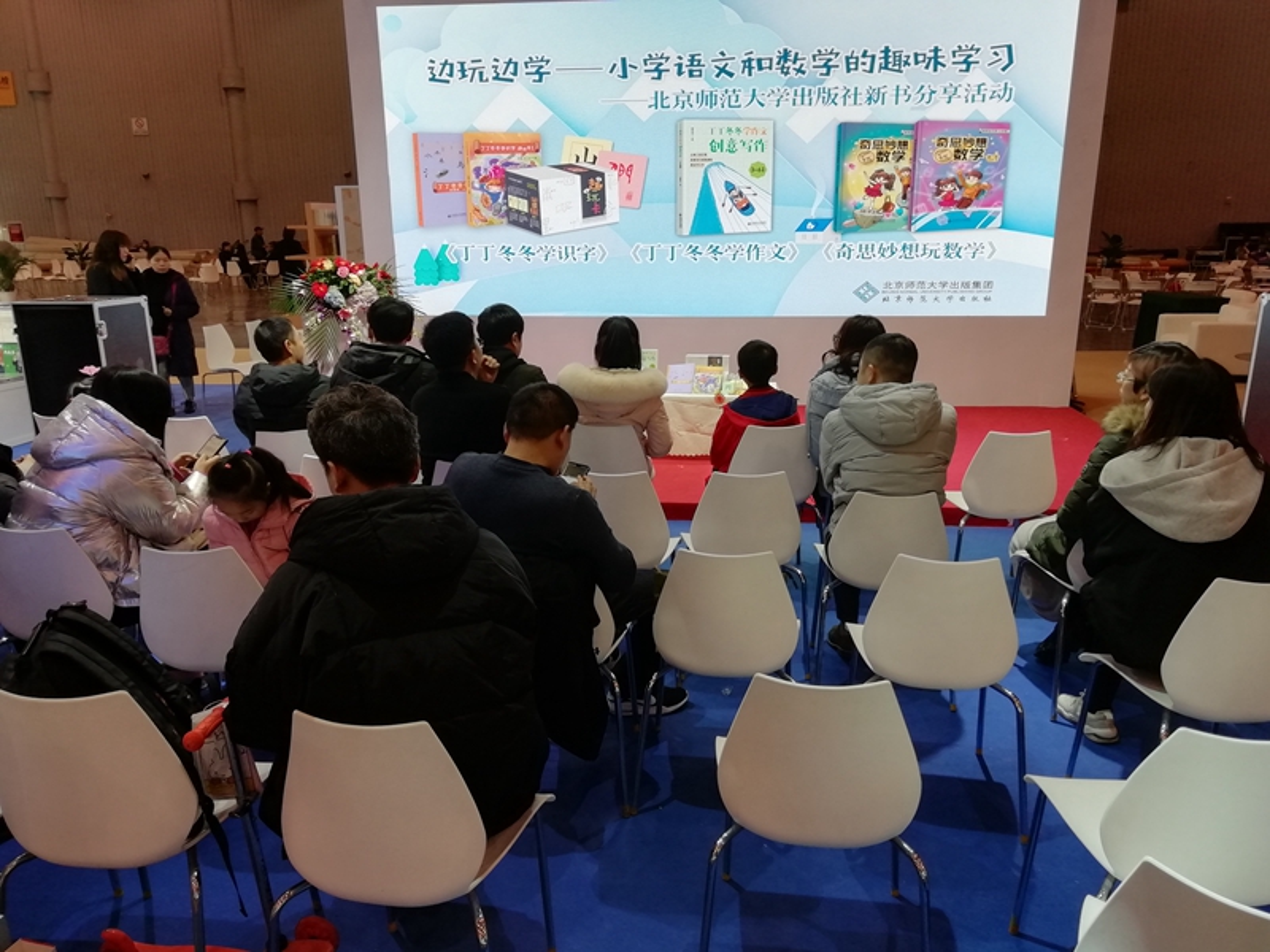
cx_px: 635
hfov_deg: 67.3
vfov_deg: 53.1
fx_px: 954
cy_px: 476
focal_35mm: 26
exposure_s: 1/50
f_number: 2.2
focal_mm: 3.46
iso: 64
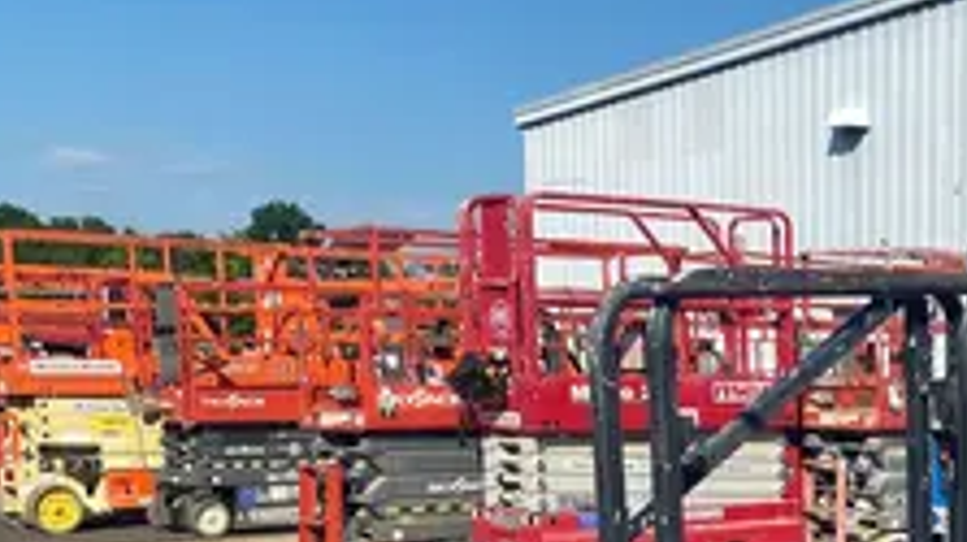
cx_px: 1006
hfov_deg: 28.0
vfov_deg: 16.5
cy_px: 657
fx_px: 1793
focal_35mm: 70
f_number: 1.8
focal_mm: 4.25
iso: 32
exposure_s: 1/4115
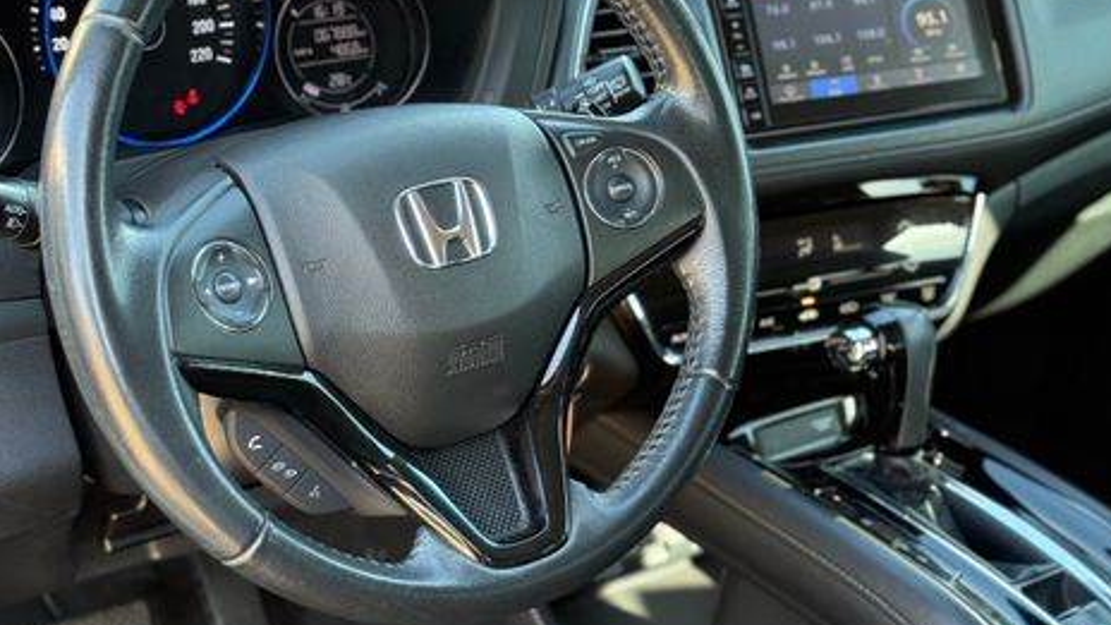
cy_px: 318
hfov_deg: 39.2
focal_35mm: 53
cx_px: 558
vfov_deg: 22.6
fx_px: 1561
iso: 200
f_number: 1.78
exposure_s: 1/105
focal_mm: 6.76
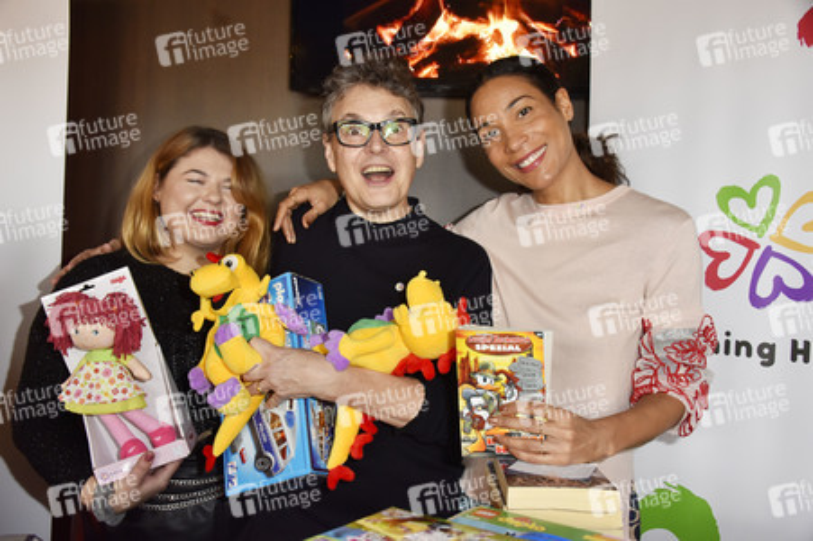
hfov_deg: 55.8
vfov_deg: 38.8
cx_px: 406
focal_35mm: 34
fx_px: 767
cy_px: 270
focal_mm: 34
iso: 1000
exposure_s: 1/60
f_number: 5.6
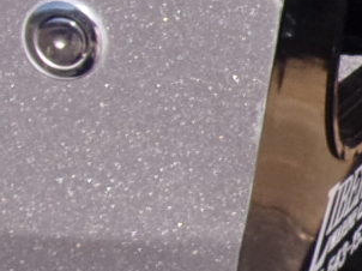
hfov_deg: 11.4
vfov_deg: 9.1
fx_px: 1703
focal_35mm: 163
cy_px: 59
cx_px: 613
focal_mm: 4.3
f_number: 3.3
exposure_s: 1/680
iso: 80
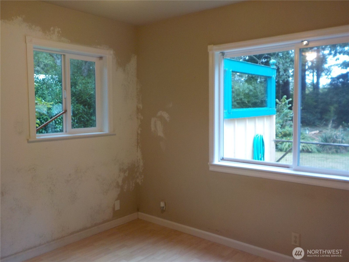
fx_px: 302
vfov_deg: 46.8
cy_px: 131
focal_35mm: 30
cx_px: 174
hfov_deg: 60.0
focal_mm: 4.1
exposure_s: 1/30
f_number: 3.3
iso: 180
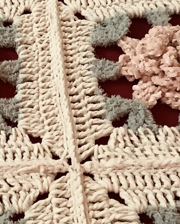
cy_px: 140
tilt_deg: -50.1
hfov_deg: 16.3
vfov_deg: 20.8
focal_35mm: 92
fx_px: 612
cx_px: -10
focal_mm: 3.3
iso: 400
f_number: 2.4
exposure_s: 1/25
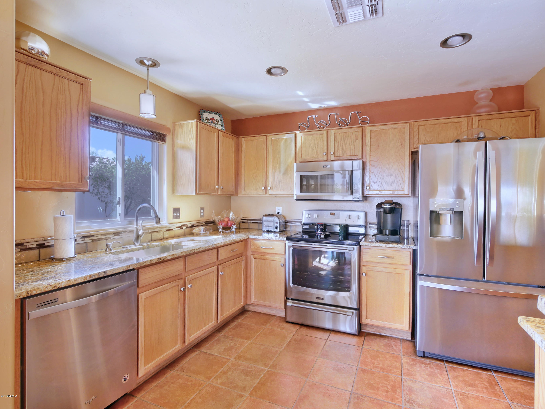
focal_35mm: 18
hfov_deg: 87.7
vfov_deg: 71.6
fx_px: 283
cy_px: 204
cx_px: 272
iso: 200
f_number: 6.3
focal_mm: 9
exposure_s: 1/5
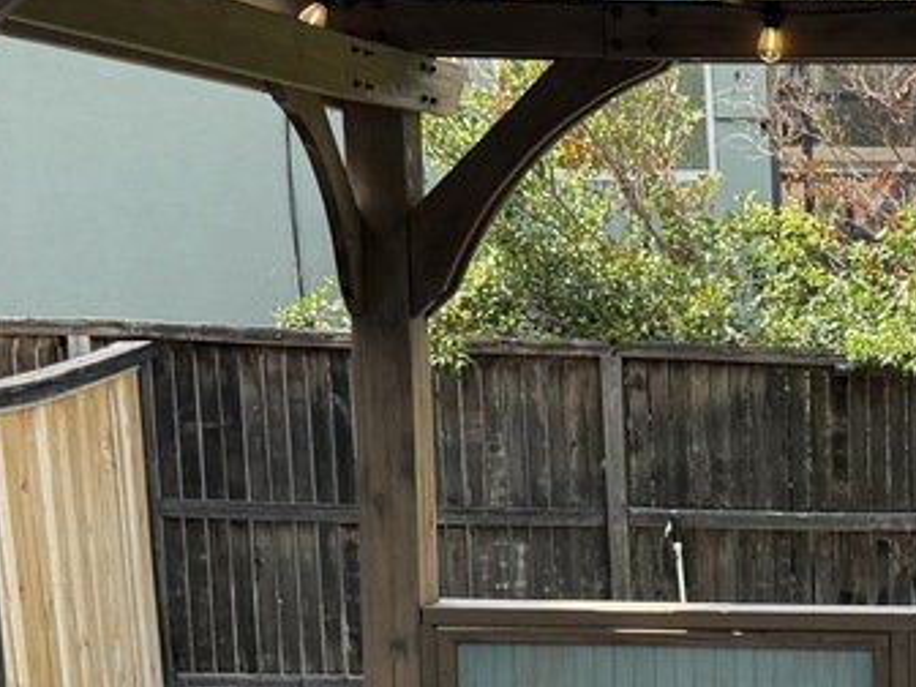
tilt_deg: -9.5
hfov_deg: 18.0
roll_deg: +0.5
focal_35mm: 103
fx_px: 2726
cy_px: 744
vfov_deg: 14.1
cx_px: 1145
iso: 100
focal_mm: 6.76
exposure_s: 1/955
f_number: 1.78
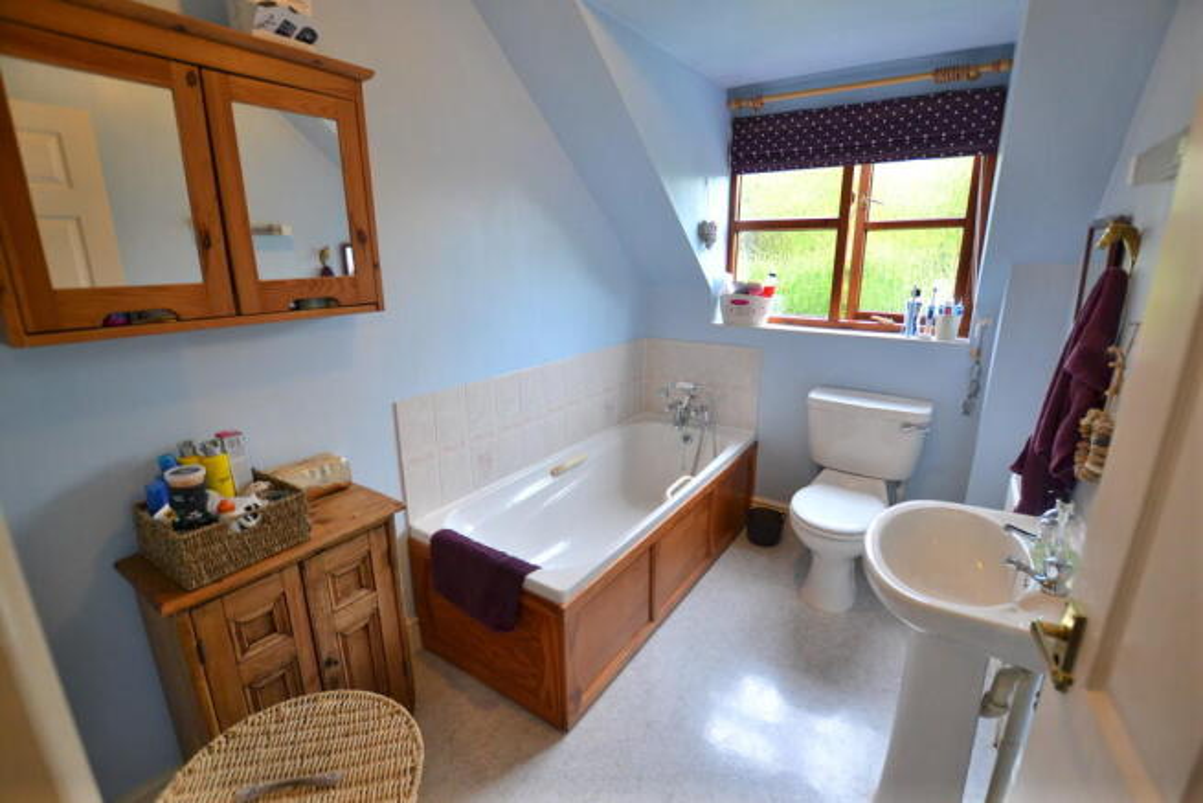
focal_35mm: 15
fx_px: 501
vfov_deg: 77.4
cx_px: 602
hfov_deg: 100.4
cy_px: 402
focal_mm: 10
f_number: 3.5
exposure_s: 1/60
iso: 800
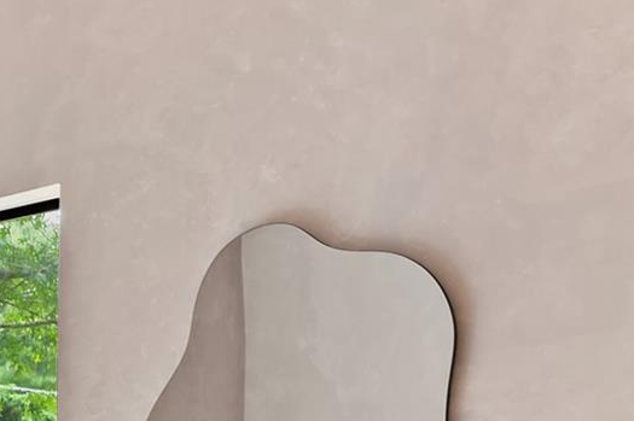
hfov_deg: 19.9
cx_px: -469
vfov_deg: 16.6
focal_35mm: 78
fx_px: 1372
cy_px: 530
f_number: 7.1
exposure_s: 1/6
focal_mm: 20
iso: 320
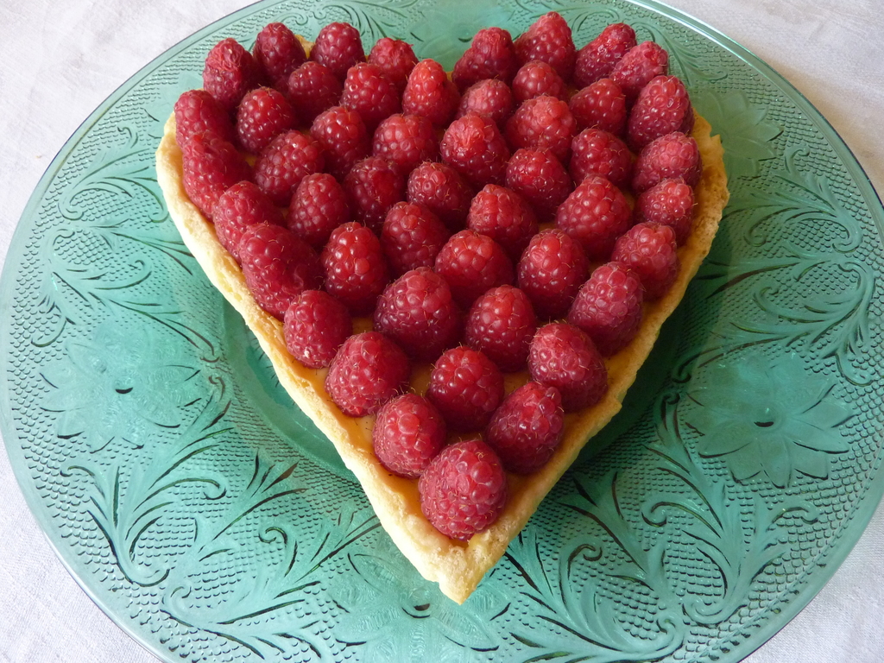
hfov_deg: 69.4
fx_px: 638
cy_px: 332
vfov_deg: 54.9
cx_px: 442
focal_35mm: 25
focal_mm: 4.1
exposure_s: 1/30
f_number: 3.3
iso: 320
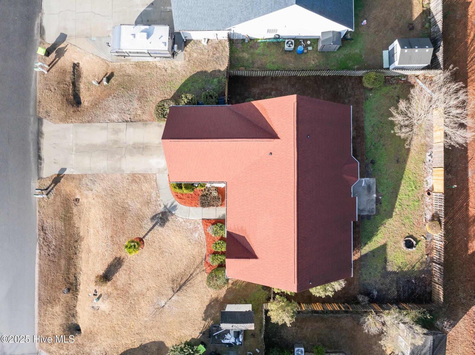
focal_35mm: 24
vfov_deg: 56.8
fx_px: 329
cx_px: 238
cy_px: 178
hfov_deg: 71.6
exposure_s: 1/160
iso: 280
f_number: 2.8
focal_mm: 12.29
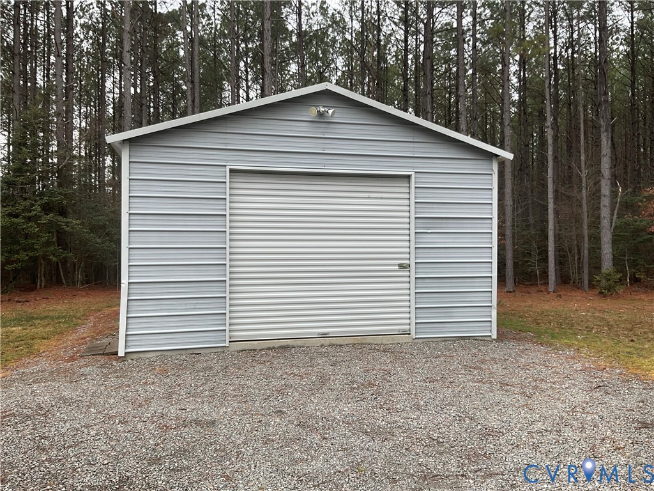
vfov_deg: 48.2
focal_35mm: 29
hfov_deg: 61.7
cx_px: 327
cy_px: 246
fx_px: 548
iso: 16
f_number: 1.8
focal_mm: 3
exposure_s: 1/491
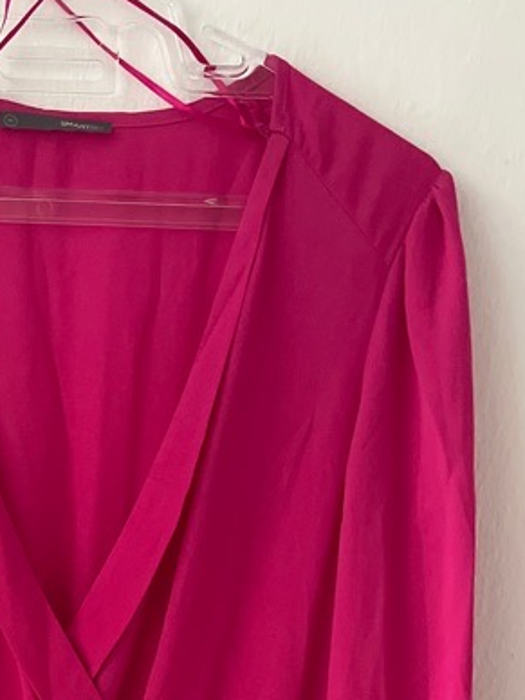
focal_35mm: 67
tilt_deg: -13.8
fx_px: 1355
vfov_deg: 25.8
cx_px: 45
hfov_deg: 21.4
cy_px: 852
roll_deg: -1.3
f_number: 1.6
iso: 500
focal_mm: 5.1
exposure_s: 1/51
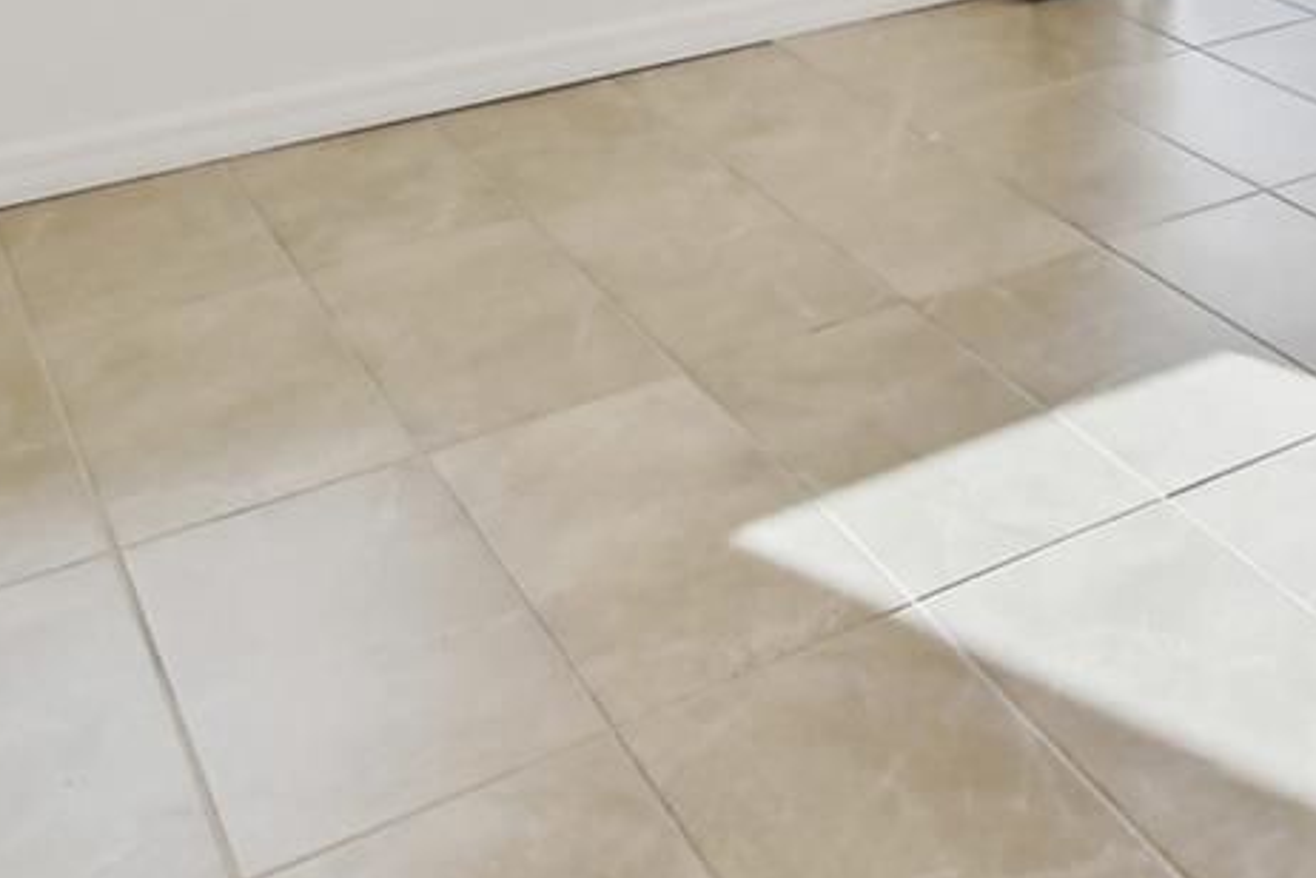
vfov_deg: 20.7
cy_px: -562
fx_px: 1901
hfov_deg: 35.1
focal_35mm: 52
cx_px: 1276
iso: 100
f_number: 7.1
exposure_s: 1/80
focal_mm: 10
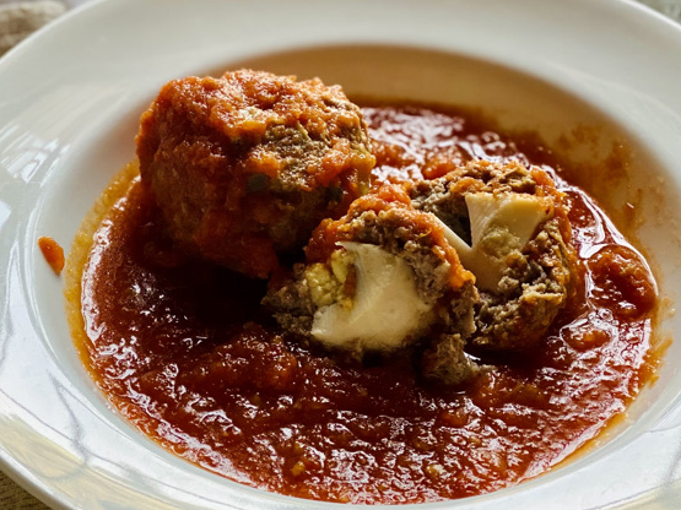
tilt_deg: -42.6
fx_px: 1888
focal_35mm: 96
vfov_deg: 15.4
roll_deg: +1.1
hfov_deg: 20.4
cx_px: 260
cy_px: 221
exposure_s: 1/122
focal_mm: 6
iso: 64
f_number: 2
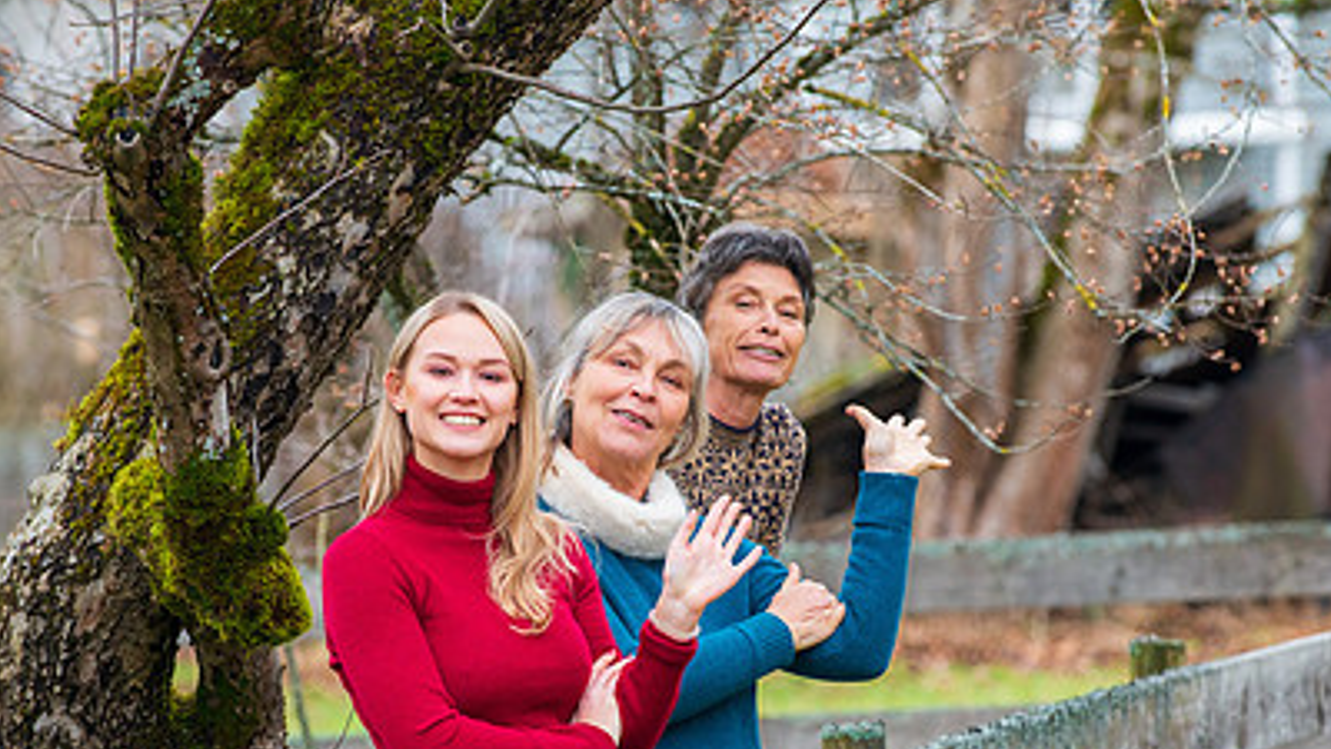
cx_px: 662
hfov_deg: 7.1
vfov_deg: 4.0
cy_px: 564
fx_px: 10729
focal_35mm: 304
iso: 800
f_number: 6.3
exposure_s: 1/160
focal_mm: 200
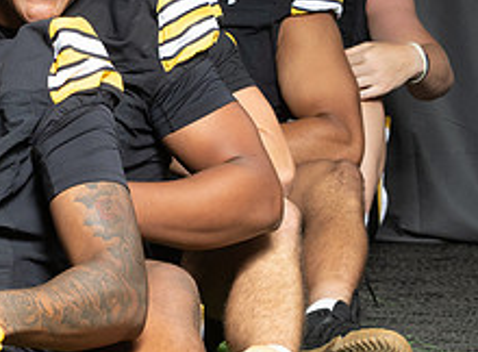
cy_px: 104
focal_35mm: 205
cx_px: 97
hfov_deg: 9.7
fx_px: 2812
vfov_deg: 7.2
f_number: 8
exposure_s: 1/200
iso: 200
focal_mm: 50
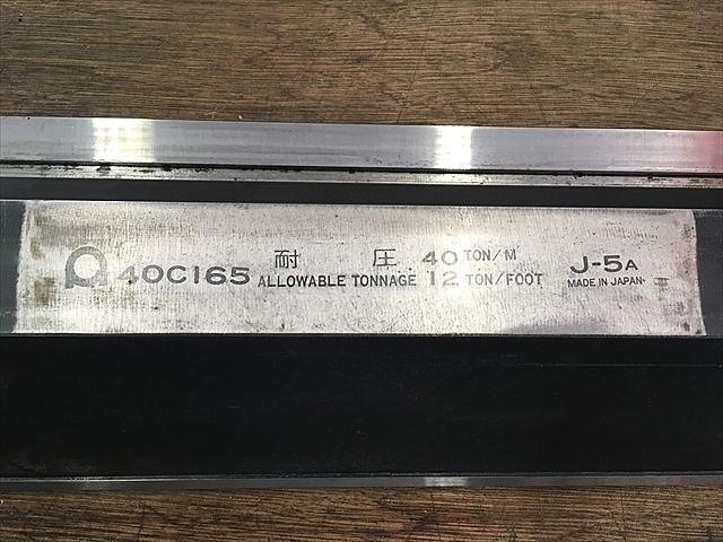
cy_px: 271
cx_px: 362
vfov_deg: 48.2
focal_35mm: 29
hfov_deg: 61.7
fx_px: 606
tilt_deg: -79.3
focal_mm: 4.15
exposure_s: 1/30
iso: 40
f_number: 2.2
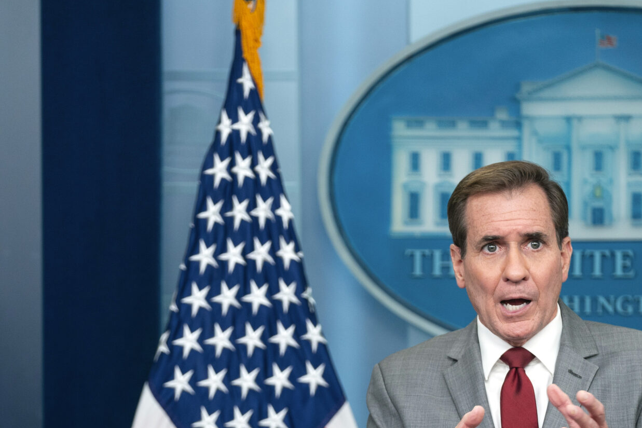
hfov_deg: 5.8
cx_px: 274
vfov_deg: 3.8
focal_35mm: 358
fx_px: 6385
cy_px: 424
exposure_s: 1/250
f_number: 2.8
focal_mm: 173
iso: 800
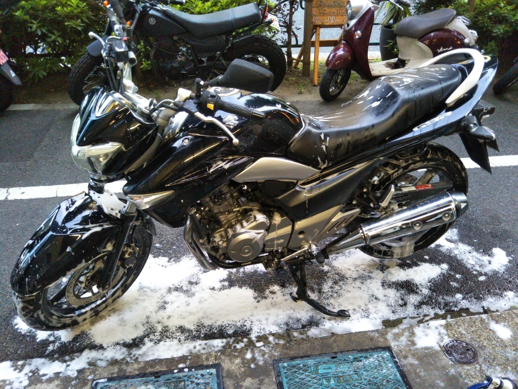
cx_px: 259
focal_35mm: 30
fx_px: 449
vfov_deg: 46.8
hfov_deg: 60.0
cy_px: 194
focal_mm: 4
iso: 223
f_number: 2.2
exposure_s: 1/45
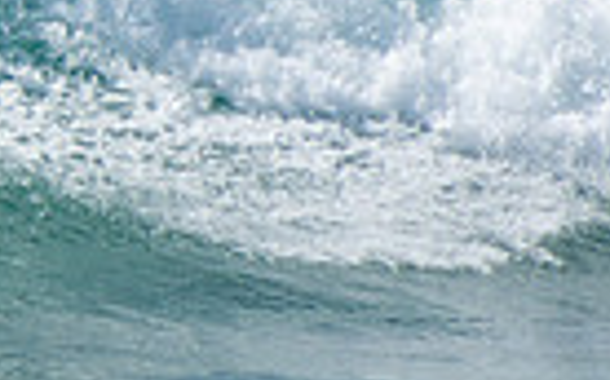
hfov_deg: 0.8
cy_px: -272
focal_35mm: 2564
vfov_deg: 0.5
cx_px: -495
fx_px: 42590
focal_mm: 400
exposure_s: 1/1250
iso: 200
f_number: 5.6
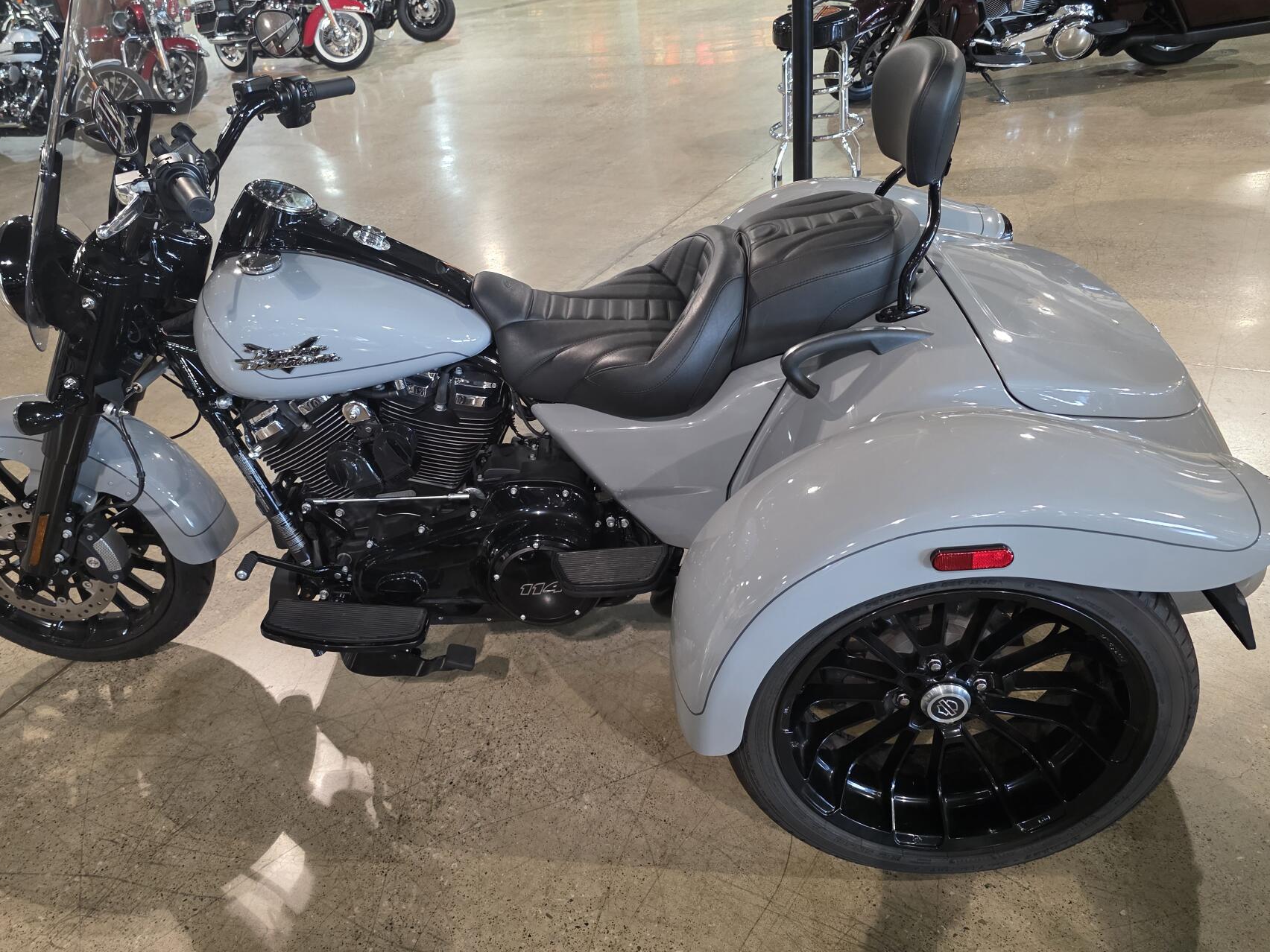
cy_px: 426
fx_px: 991
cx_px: 543
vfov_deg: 51.3
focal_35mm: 27
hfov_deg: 65.0
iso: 800
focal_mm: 6.3
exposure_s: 1/120
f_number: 1.7
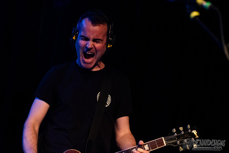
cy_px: 76
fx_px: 509
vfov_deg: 17.1
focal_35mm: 80
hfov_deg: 25.4
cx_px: 114
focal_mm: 80
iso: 2500
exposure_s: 1/80
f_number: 3.2
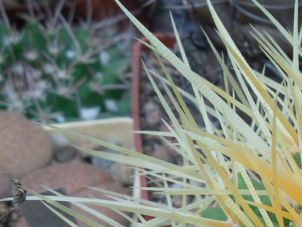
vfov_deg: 14.9
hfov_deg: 18.3
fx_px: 838
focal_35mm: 96
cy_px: 277
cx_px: 445
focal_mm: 5.6
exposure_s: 1/125
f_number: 3.6
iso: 125
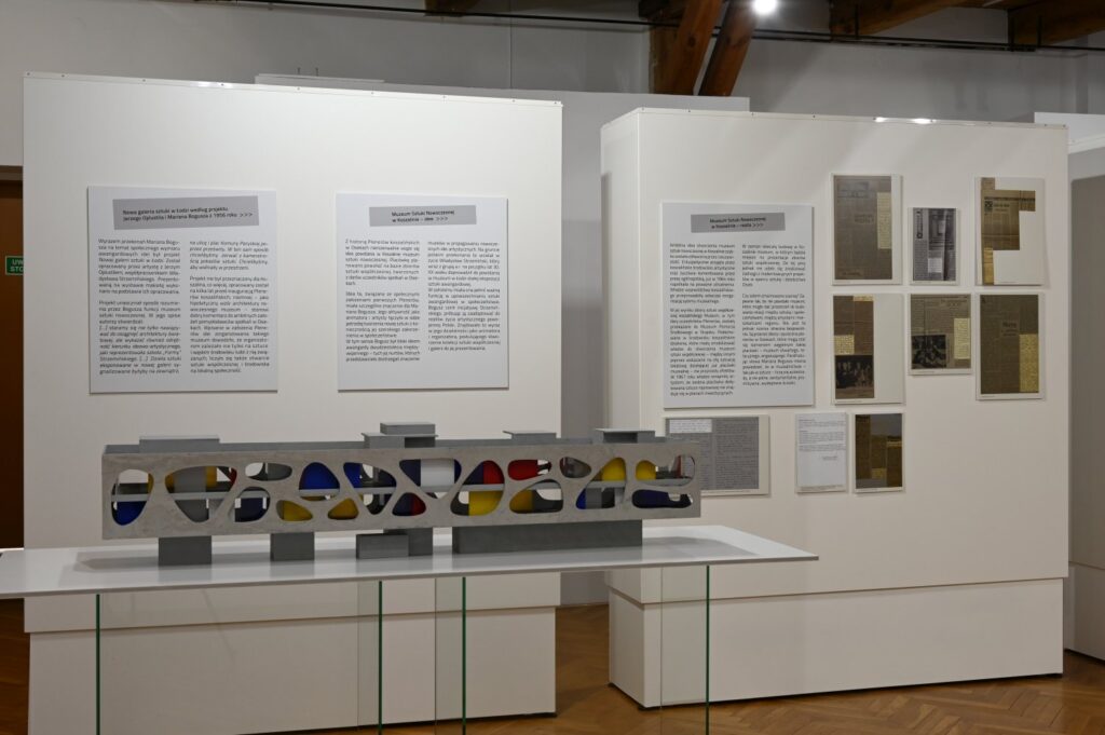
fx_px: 1349
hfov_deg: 44.5
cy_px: 368
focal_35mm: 44
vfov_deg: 30.5
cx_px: 552
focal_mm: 44
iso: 640
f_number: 11
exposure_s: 1/8
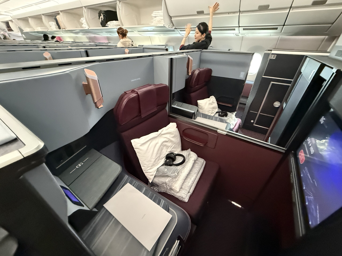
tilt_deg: -30.4
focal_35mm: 14
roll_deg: -2.3
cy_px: 128
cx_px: 171
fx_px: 138
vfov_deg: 85.7
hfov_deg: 102.1
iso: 1250
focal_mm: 2.22
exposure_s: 1/54
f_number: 2.2
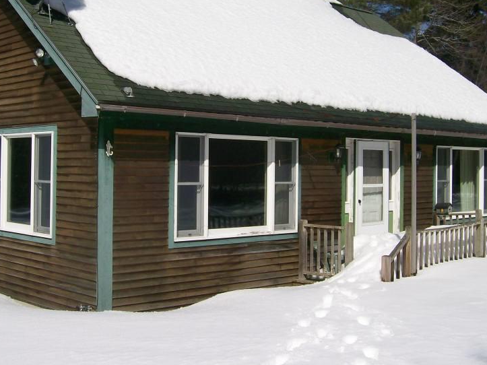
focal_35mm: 51
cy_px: 144
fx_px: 717
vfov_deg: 28.5
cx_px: 206
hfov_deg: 37.4
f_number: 4.8
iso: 80
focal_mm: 6
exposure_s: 1/1401
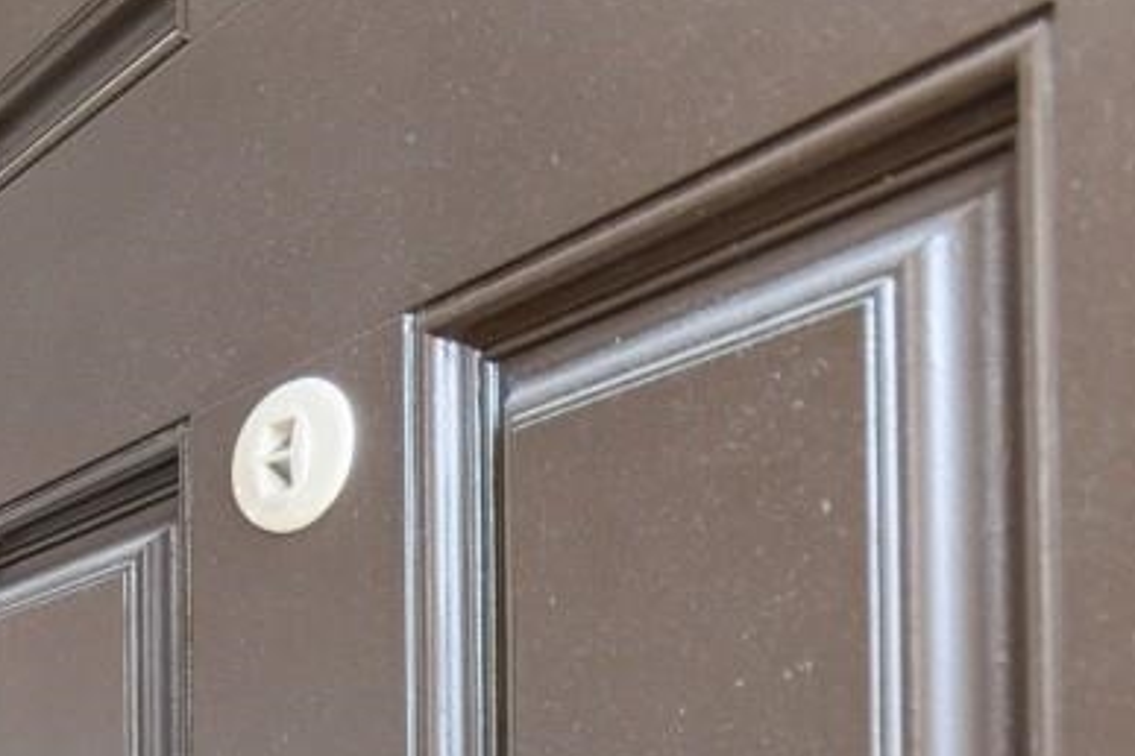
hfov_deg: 18.2
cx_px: -1208
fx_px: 2112
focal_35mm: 67
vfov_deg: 19.0
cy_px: 955
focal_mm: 11
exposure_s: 1/8
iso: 100
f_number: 4.8
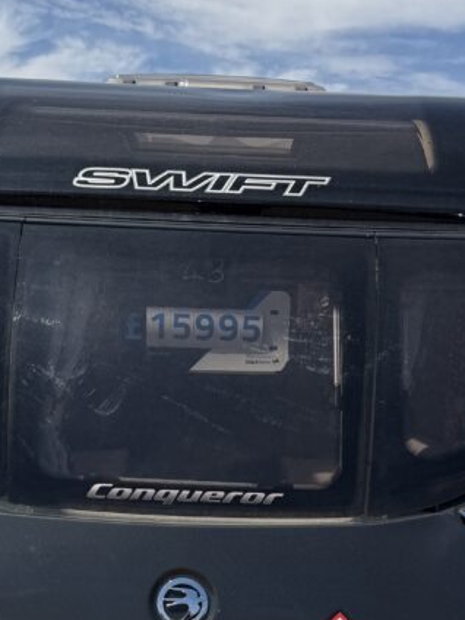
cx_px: 224
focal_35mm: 58
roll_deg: -1.7
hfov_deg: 25.2
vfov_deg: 31.3
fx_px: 1039
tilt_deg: -12.5
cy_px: 586
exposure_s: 1/6711
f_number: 1.78
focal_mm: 6.76
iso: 80
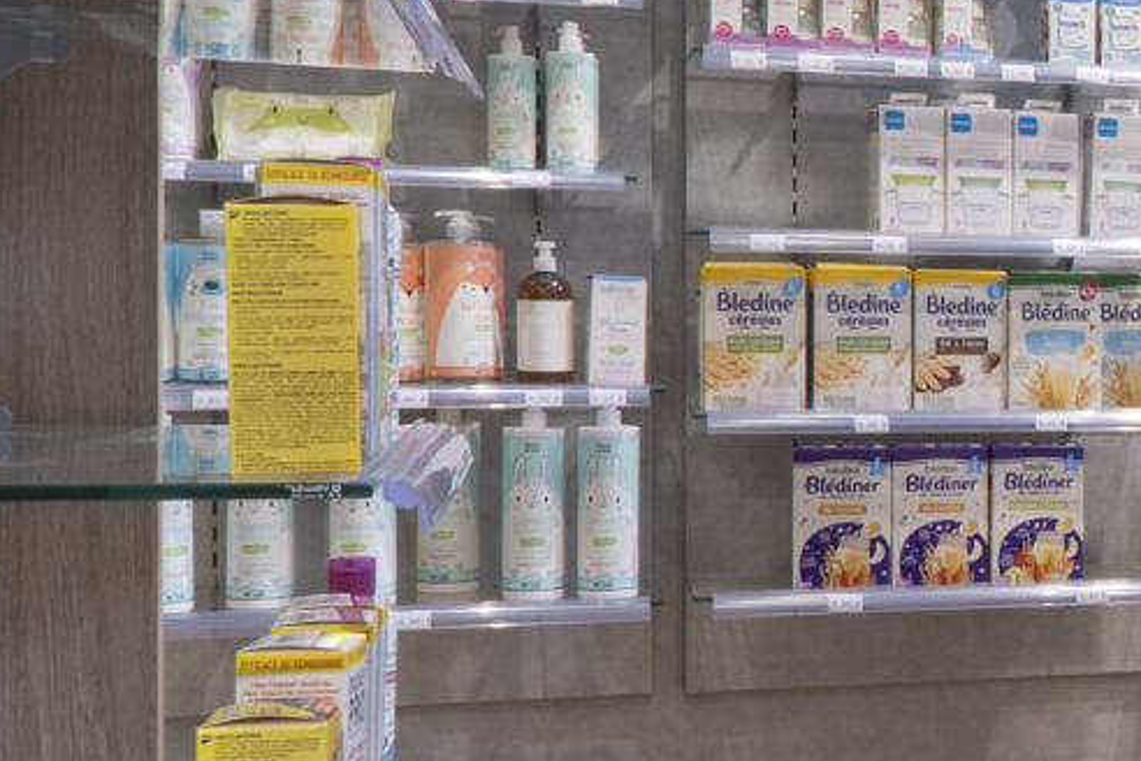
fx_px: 2472
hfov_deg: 21.4
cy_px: 277
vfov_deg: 17.5
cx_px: 1756
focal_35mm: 78
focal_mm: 15
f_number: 11
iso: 100
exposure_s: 1/2
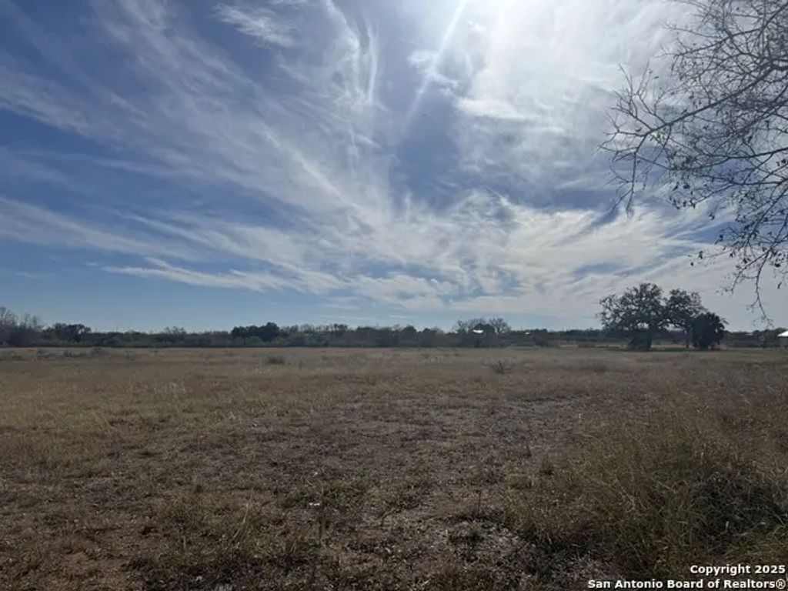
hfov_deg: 71.6
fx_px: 546
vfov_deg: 56.8
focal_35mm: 24
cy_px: 296
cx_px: 394
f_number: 1.78
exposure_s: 1/15152
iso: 50
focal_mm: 6.76
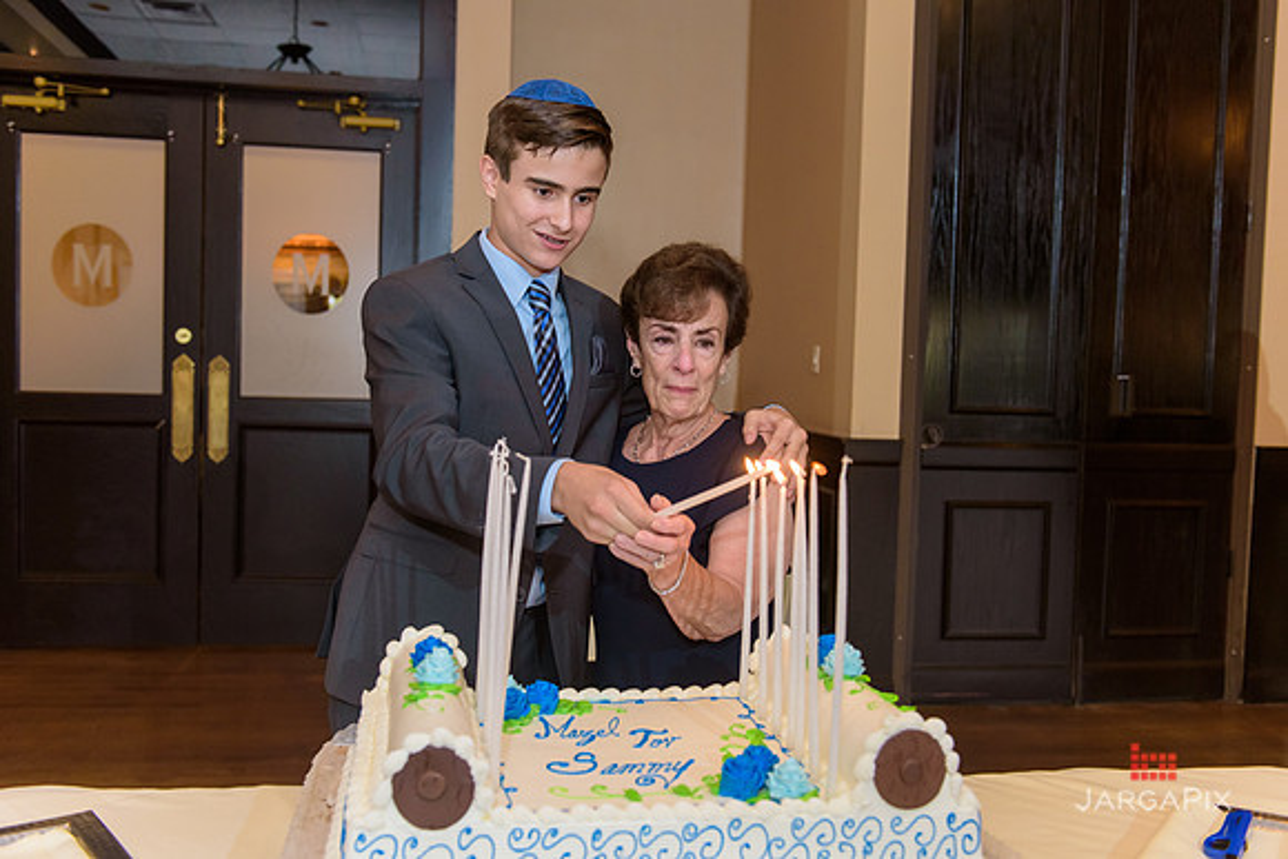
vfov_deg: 38.9
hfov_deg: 55.8
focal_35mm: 34
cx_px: 644
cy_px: 430
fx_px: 1217
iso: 1600
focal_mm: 34
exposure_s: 1/125
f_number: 3.2
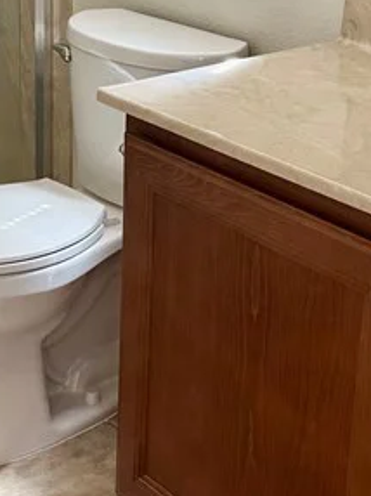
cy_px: 142
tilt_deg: -18.8
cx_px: 151
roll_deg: -1.1
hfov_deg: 17.1
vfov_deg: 22.6
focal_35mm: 86
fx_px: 1231
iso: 400
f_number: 1.78
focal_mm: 6.76
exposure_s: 1/60
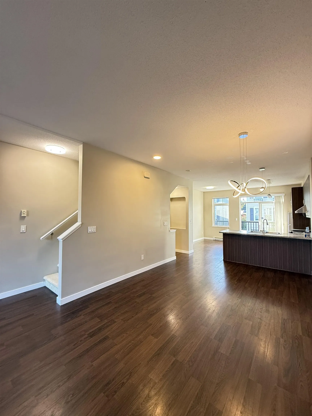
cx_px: 156
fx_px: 168
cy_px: 208
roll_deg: -0.8
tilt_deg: +2.9
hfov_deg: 85.7
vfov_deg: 102.1
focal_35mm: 14
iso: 200
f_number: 2.2
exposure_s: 1/60
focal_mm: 2.22
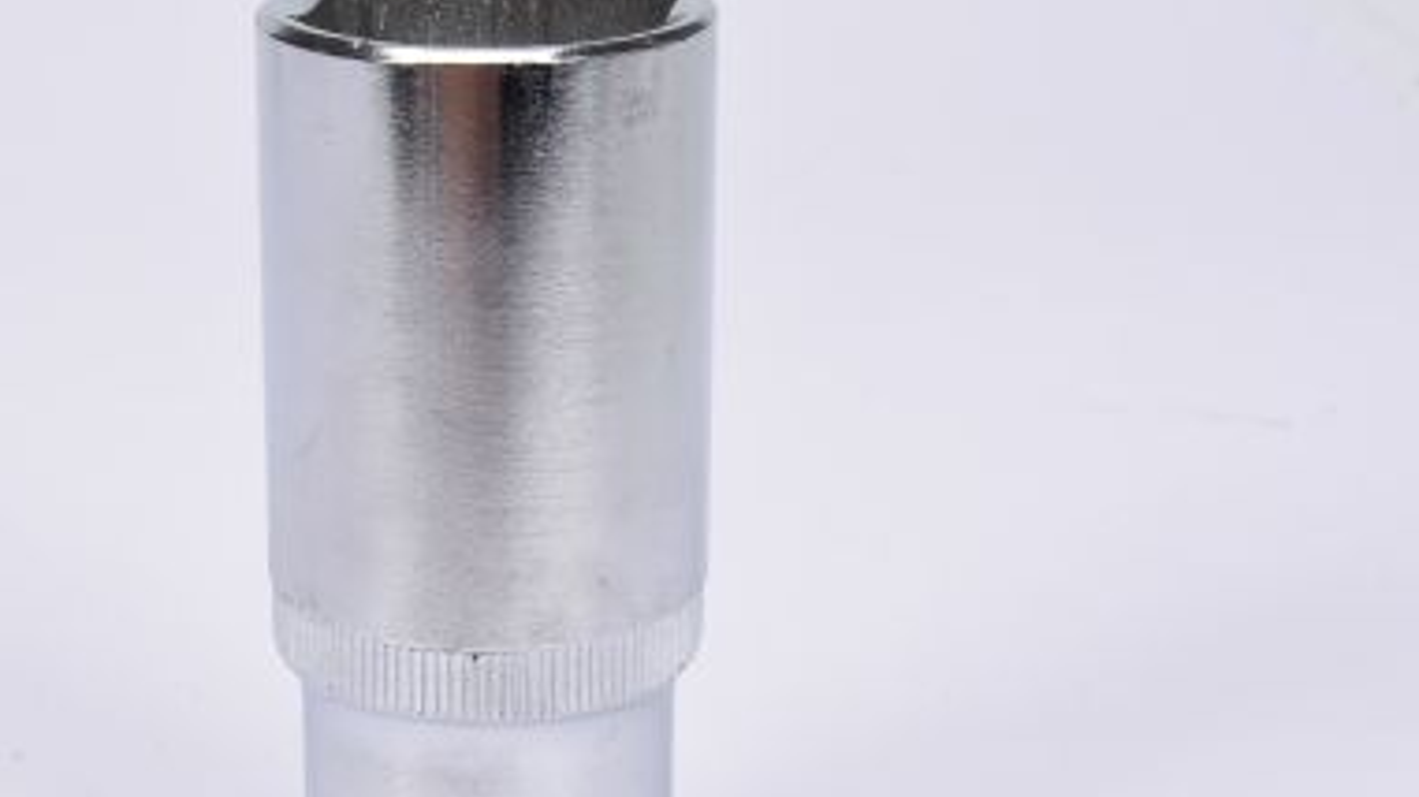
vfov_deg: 10.7
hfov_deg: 18.9
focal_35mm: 113
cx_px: 508
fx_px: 4250
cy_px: 499
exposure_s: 1/125
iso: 250
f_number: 18
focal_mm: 50
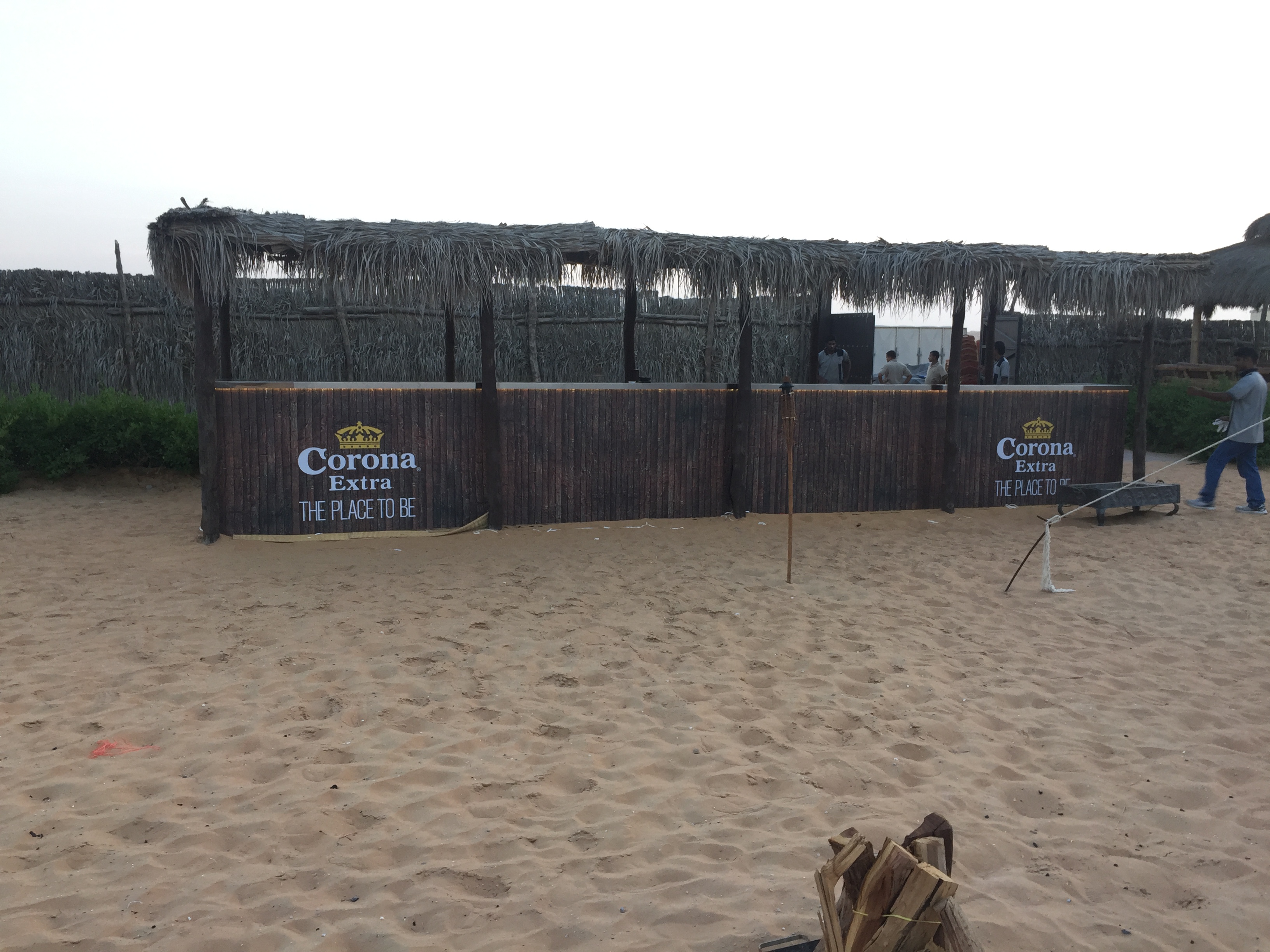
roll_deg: -1.3
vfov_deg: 48.2
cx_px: 635
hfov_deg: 61.7
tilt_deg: -7.7
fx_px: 1064
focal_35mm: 29
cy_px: 476
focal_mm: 4.15
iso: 40
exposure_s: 1/50
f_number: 2.2
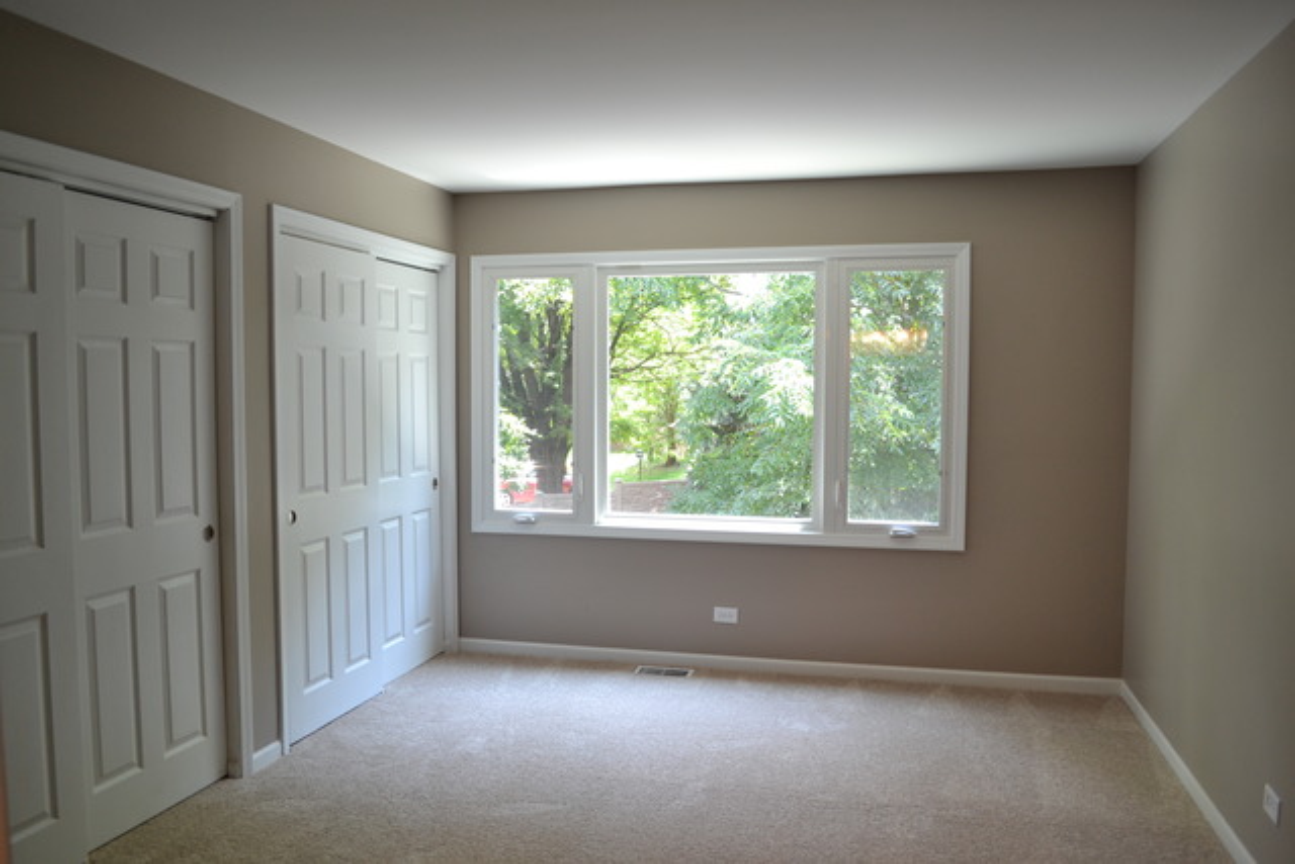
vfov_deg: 48.0
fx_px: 971
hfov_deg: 67.4
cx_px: 648
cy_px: 432
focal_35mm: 27
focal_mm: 18
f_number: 4
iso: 400
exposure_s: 1/60
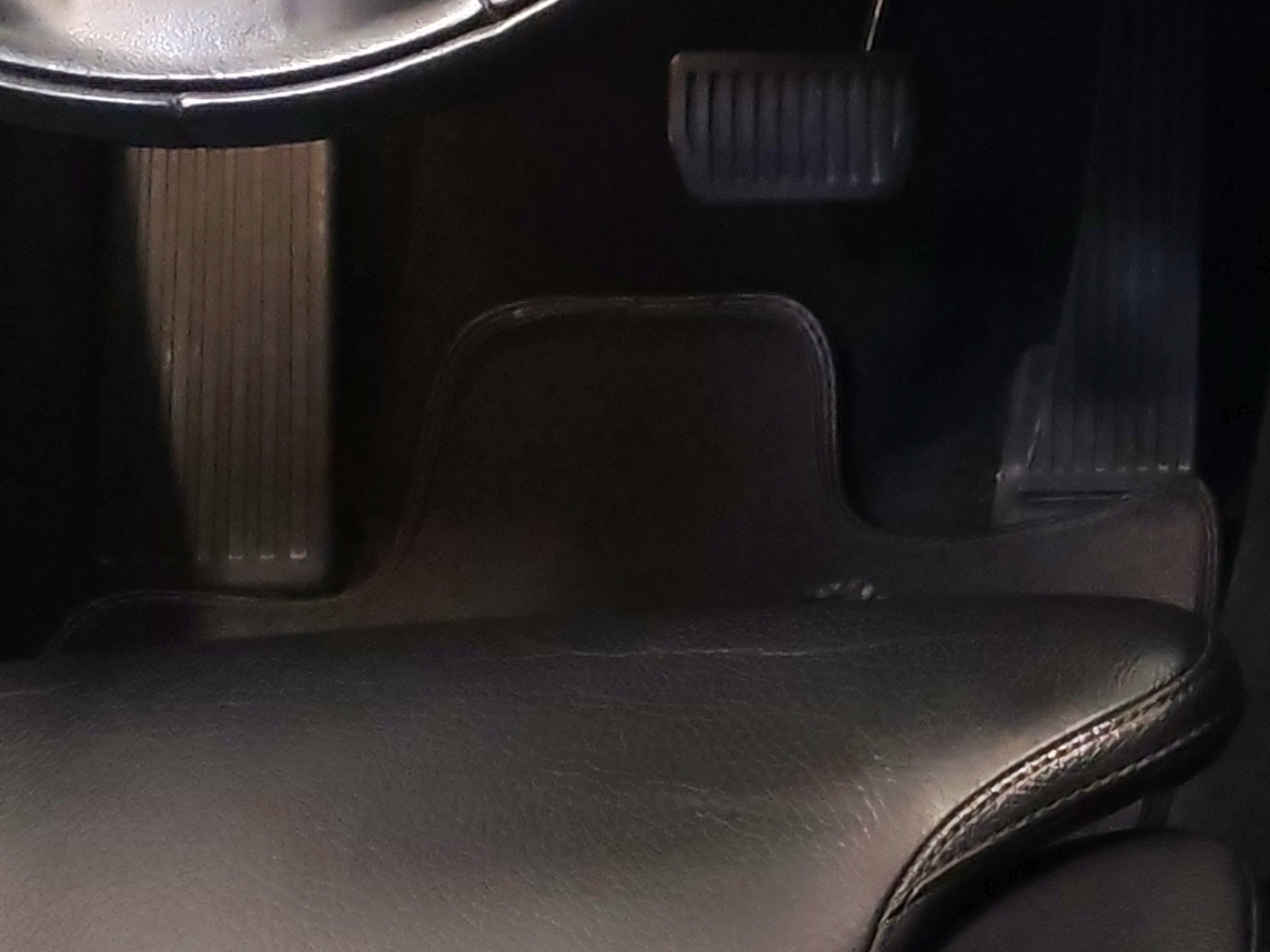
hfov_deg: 16.7
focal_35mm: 111
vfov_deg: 13.2
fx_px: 4072
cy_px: 90
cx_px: 1673
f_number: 1.9
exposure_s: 1/50
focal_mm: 6.12
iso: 800
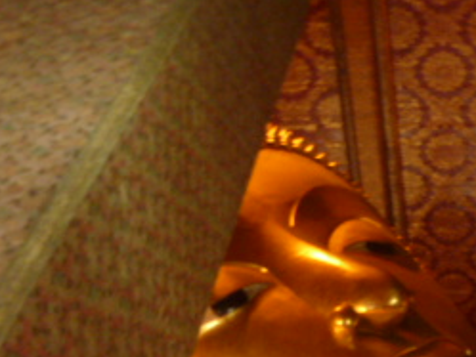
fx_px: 991
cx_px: 451
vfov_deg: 19.5
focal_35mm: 72
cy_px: 405
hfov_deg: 25.9
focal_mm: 5
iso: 400
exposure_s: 1/8
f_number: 2.8
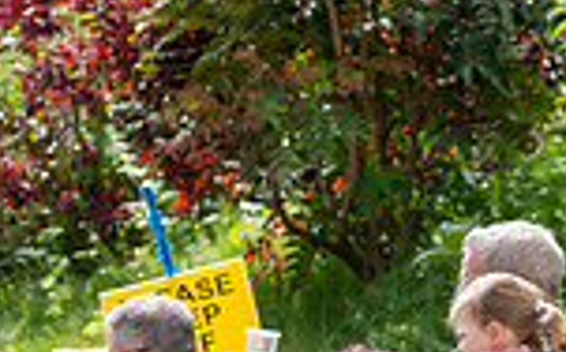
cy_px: 418
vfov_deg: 4.8
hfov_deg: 7.5
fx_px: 4222
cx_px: -255
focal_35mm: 274
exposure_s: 1/1000
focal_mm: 70
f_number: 5
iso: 500
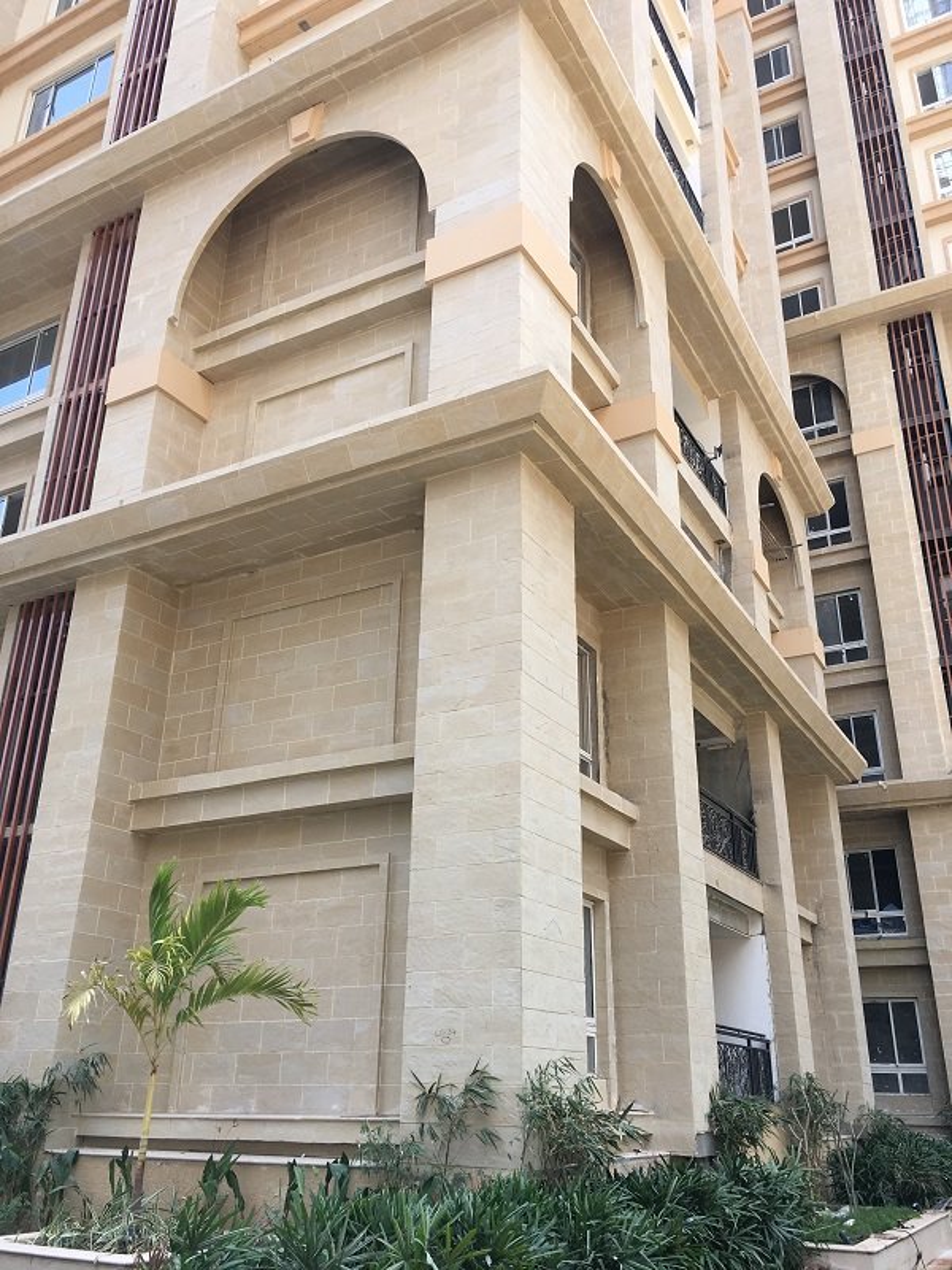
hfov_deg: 48.2
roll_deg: -1.6
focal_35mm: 29
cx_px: 476
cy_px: 635
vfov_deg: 61.7
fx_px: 1063
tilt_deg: +23.2
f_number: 2.2
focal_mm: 4.15
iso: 25
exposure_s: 1/256
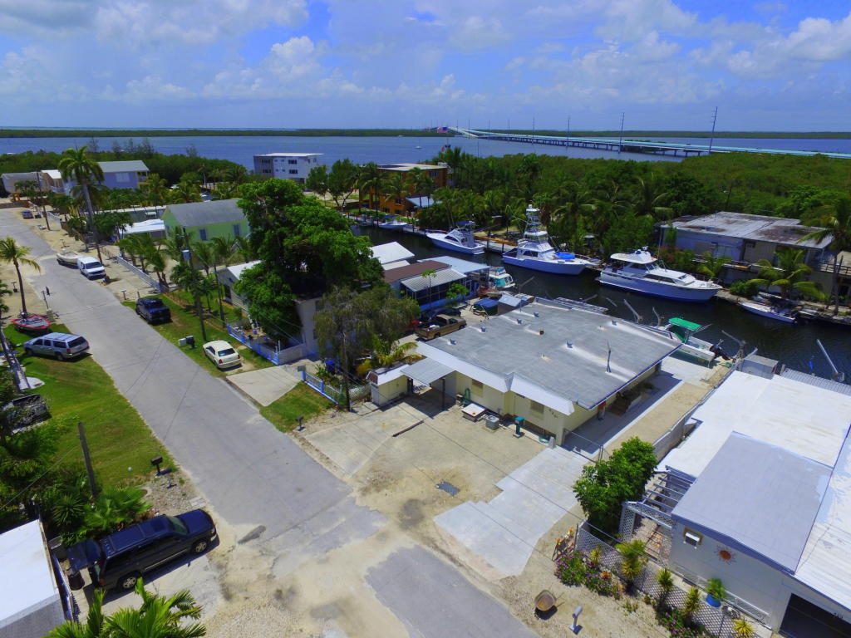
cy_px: 319
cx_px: 426
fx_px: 492
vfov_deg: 66.0
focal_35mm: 20
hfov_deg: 81.7
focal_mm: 3.61
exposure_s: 1/2577
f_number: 2.8
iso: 100
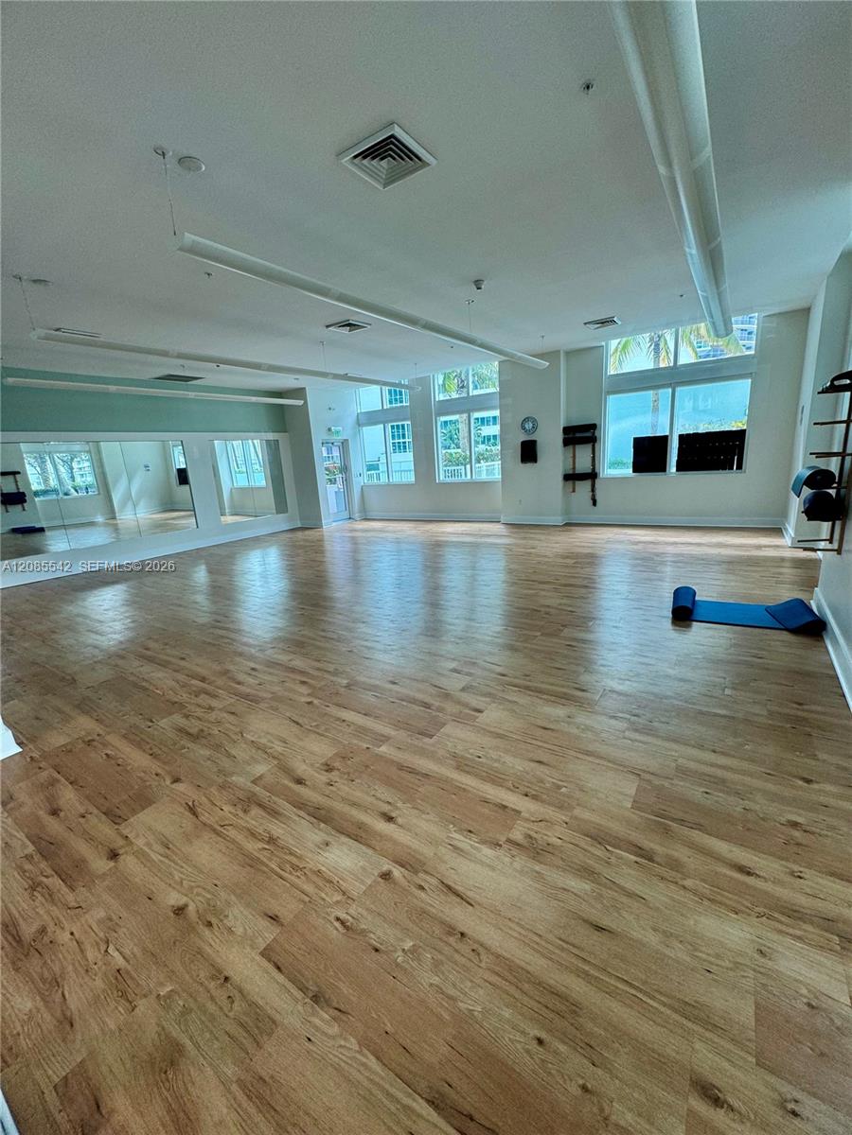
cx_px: 426
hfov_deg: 85.7
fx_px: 459
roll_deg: +3.9
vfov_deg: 102.1
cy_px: 568
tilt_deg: -12.7
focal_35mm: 14
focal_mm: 2.22
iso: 80
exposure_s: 1/120
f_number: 2.2
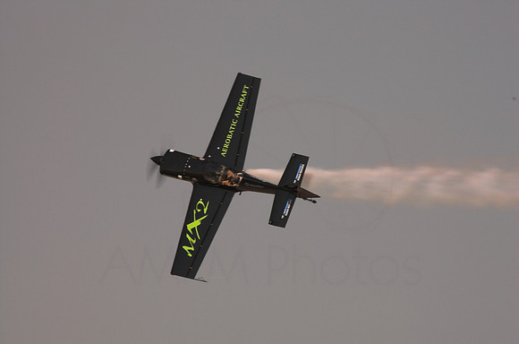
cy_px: 172
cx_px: 260
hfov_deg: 3.3
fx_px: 9063
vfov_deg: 2.2
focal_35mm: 630
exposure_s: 1/200
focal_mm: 420
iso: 200
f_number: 20
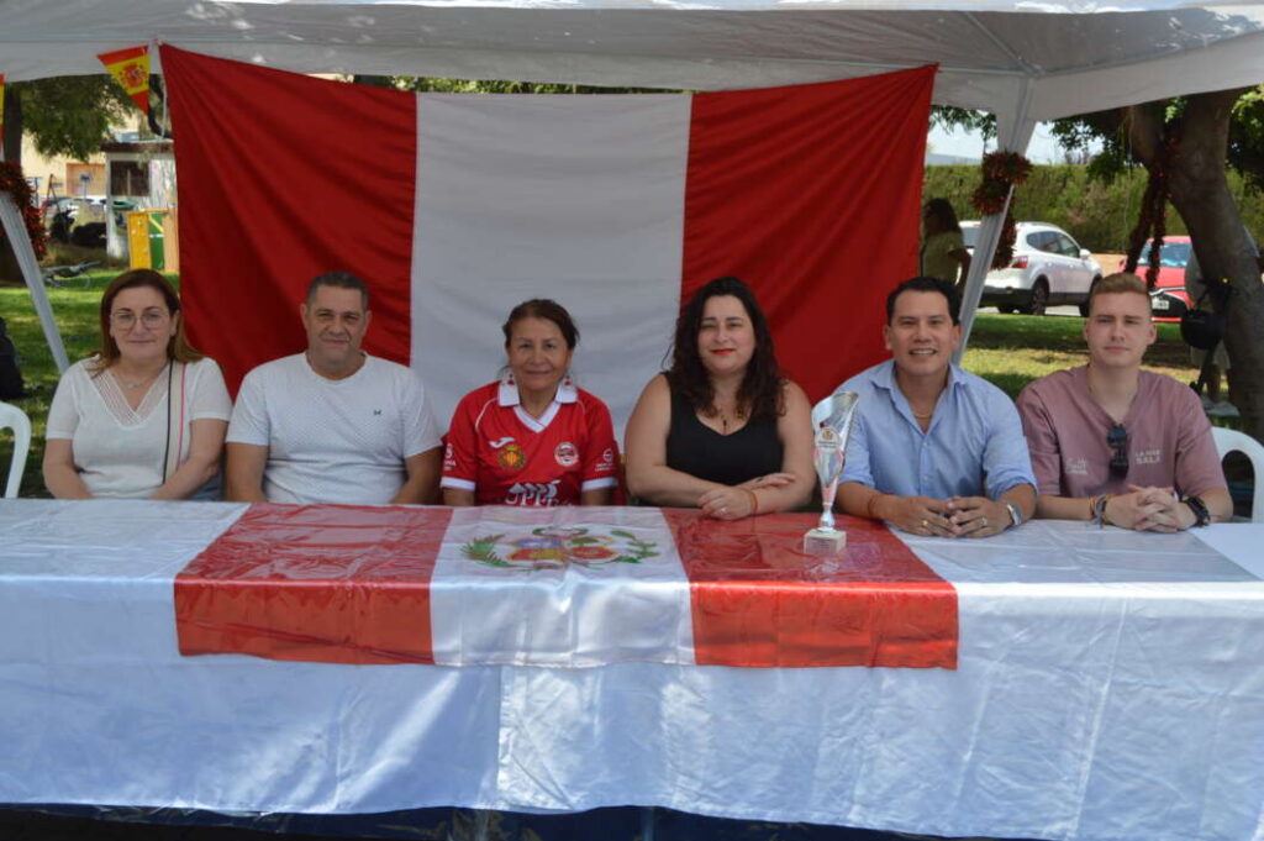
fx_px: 1368
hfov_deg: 49.6
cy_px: 420
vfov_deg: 34.2
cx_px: 632
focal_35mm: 39
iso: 100
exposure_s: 1/200
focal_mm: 26
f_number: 7.1
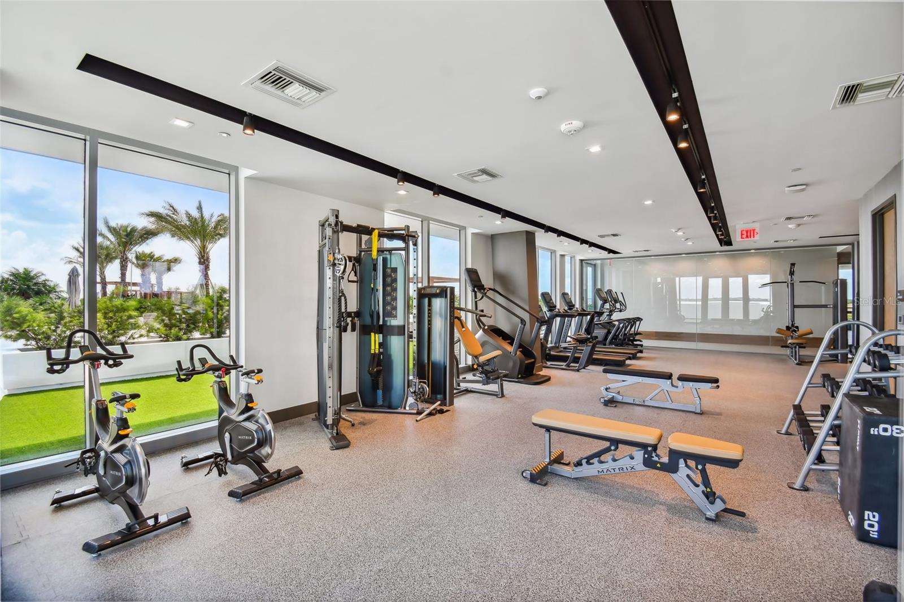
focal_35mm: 15
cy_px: 301
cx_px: 452
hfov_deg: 100.4
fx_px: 377
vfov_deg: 77.3
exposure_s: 1/25
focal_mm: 10
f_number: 7.1
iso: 100
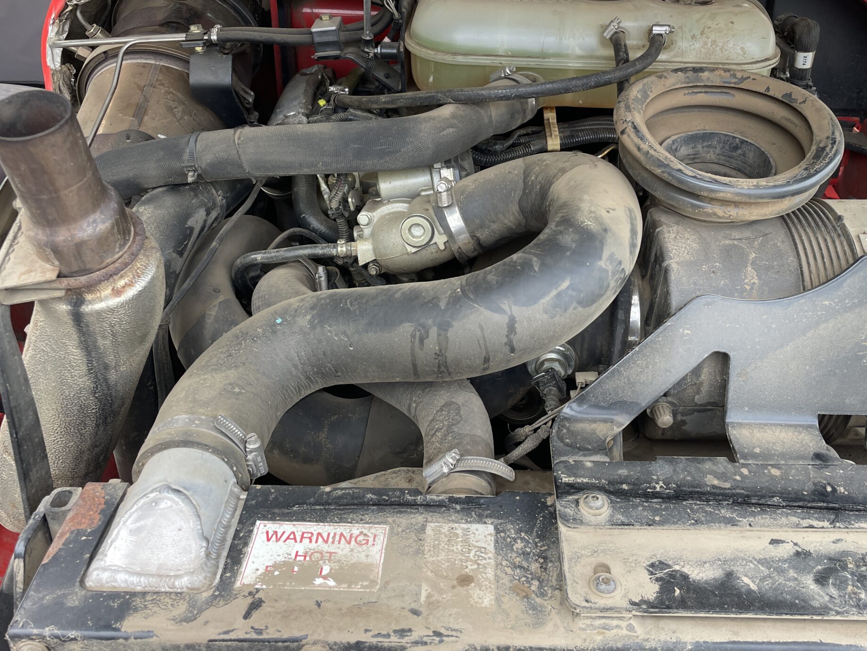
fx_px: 902
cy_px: 249
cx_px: 504
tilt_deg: -27.5
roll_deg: -4.8
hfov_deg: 51.1
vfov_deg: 39.4
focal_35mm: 36
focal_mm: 4.2
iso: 32
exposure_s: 1/129
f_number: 1.6
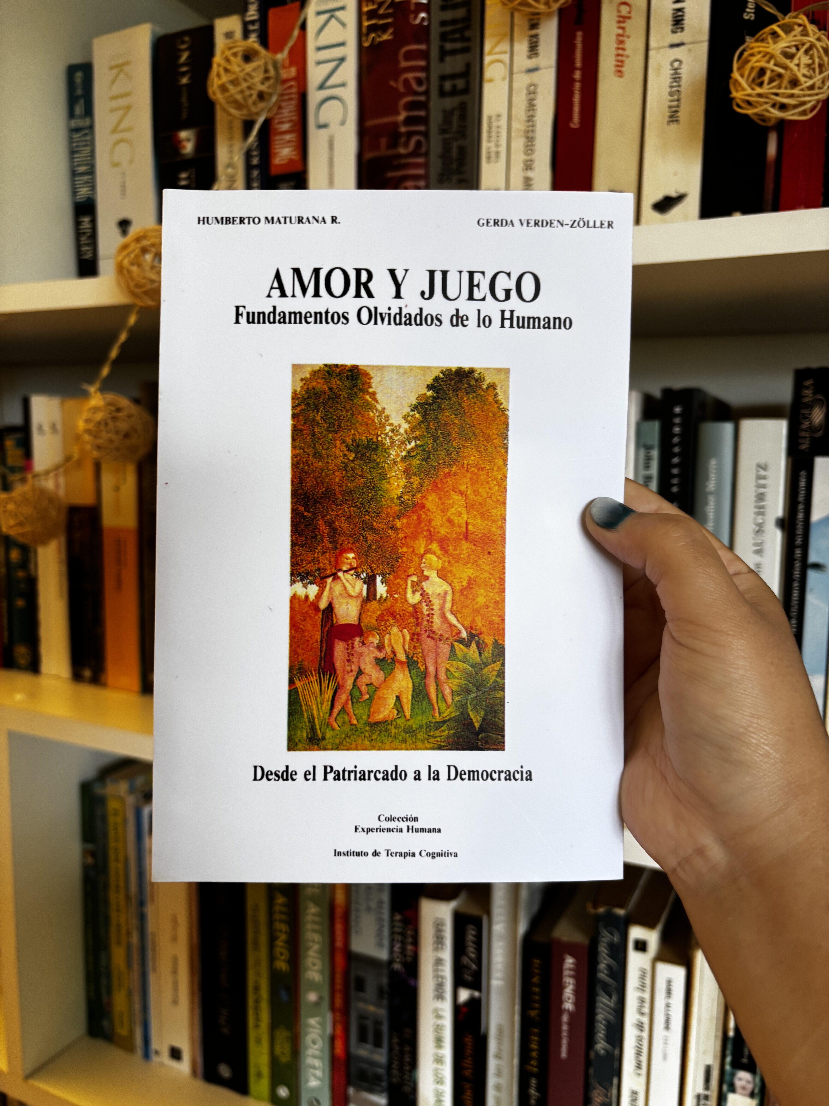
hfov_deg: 53.1
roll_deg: -2.3
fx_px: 830
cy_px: 553
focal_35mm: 26
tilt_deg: -6.7
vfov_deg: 67.3
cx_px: 414
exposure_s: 1/50
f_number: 1.6
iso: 160
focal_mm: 5.96
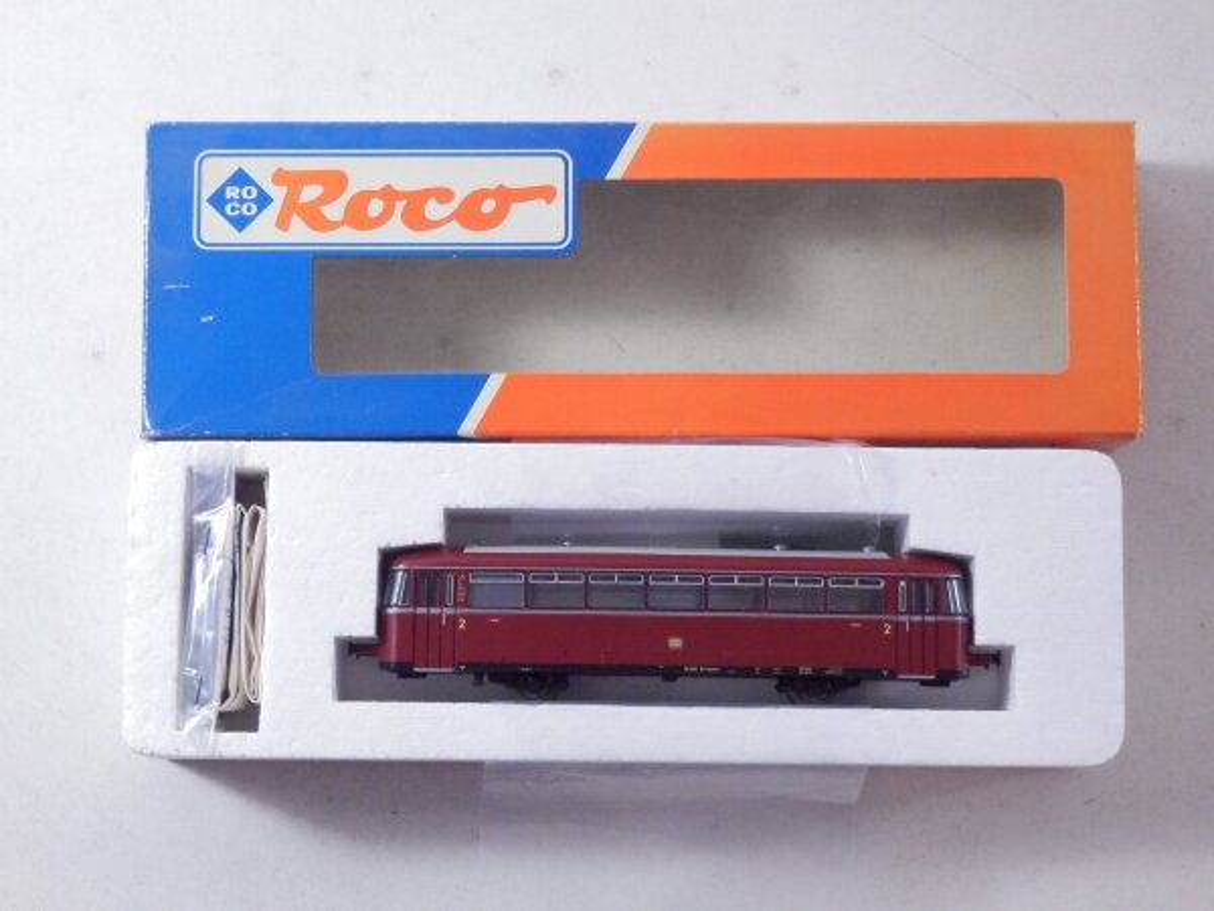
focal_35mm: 66
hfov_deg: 29.4
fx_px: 2315
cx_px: 607
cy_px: 456
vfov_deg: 22.3
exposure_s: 1/160
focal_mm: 11.9
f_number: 4.4
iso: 1000
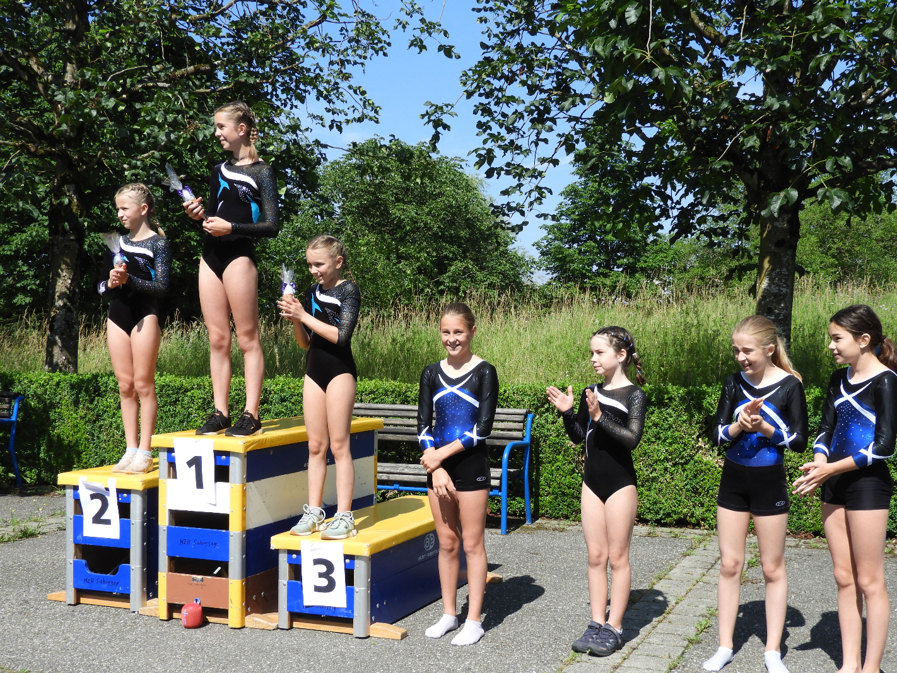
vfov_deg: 32.2
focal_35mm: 45
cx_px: 486
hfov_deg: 42.0
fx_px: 1166
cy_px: 378
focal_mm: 7.2
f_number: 3.8
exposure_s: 1/800
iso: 100
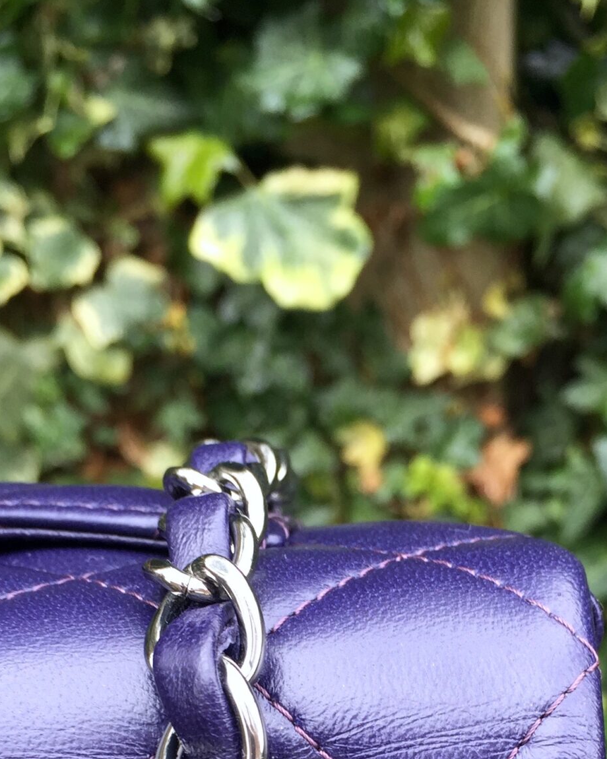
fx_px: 1415
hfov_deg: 24.2
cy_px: 758
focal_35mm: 63
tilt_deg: -19.4
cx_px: 313
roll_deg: +2.5
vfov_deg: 28.2
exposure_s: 1/60
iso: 32
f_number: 2.2
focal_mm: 4.15
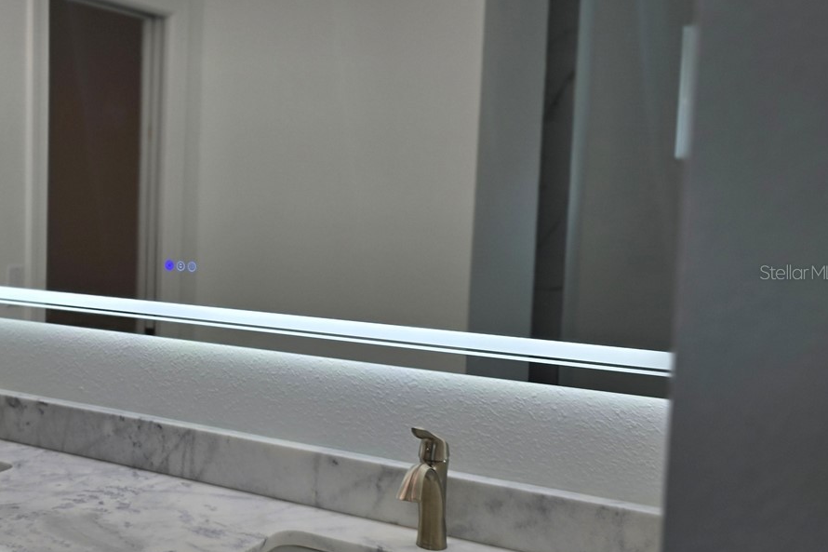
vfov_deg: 31.2
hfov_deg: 42.2
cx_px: 103
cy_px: 272
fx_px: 989
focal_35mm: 43
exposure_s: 1/120
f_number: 1.7
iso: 20
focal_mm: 6.3
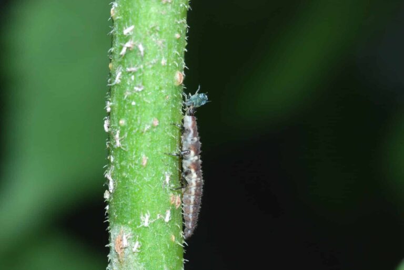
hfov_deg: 13.0
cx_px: 202
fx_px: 1769
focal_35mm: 158
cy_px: 135
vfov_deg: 8.7
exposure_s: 1/60
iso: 200
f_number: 25
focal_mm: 105
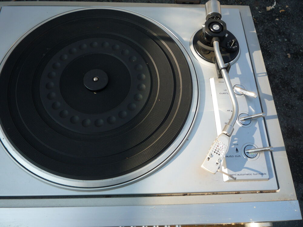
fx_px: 263
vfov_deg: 46.8
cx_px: 152
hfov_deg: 60.0
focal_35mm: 30
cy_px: 114
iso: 100
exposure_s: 1/250
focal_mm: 5.2
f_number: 4
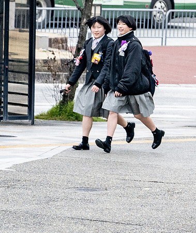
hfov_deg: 4.1
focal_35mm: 383
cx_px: 429
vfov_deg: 4.9
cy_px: 181
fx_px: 2691
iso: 500
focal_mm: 70
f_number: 4
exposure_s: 1/400
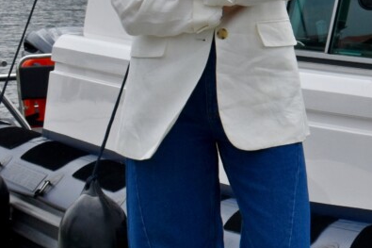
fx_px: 1653
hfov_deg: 11.8
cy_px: 69
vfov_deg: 8.6
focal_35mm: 160
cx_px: 686
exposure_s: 1/2000
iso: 360
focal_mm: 26
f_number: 8
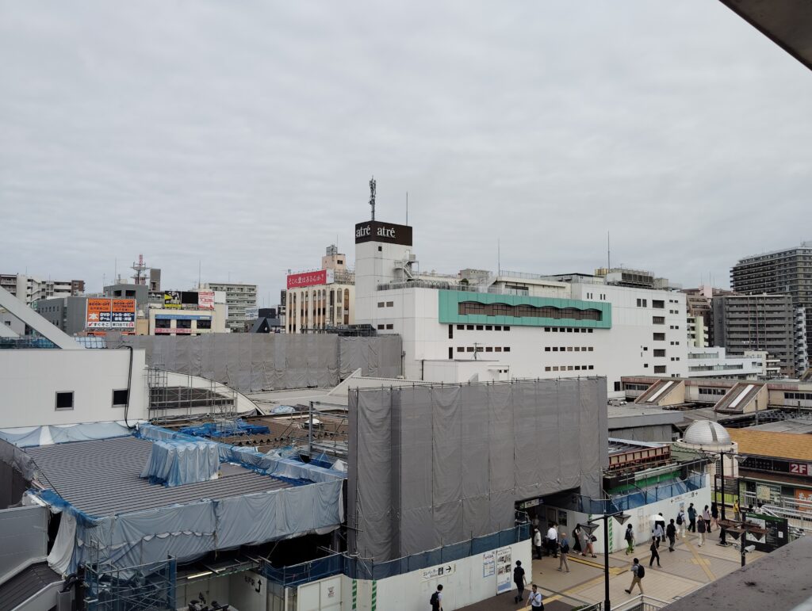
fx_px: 658
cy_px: 306
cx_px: 406
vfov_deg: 49.9
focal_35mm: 28
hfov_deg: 63.4
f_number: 1.8
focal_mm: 4.22
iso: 50
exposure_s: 1/669
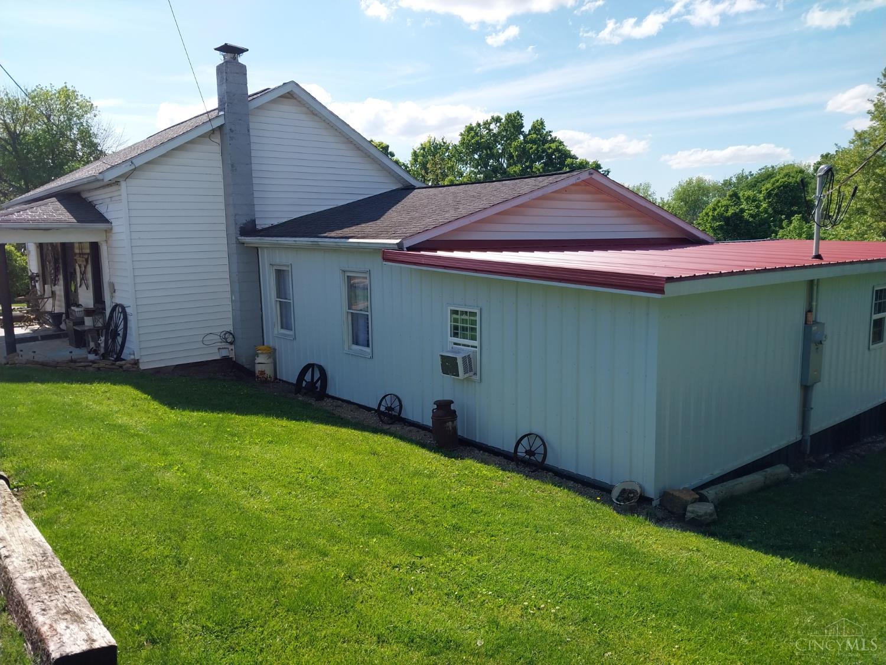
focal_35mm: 26
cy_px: 332
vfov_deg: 53.1
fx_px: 665
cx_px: 443
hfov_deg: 67.3
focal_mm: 4
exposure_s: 1/659
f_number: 1.8
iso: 20
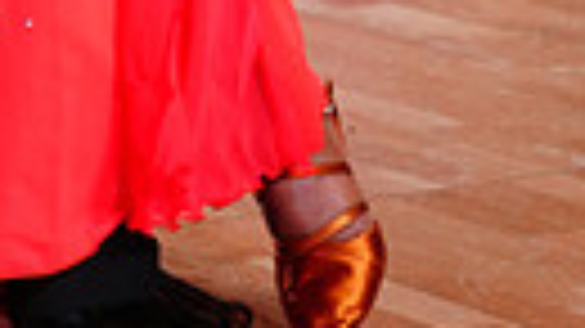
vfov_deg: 3.6
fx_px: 5086
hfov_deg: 6.5
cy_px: -809
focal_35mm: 328
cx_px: -142
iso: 1250
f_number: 2.8
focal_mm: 70
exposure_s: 1/400
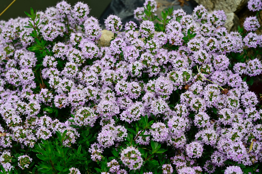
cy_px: 87
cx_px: 131
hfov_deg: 28.9
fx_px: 509
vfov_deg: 19.4
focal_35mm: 70
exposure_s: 1/100
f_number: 10
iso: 100
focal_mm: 70
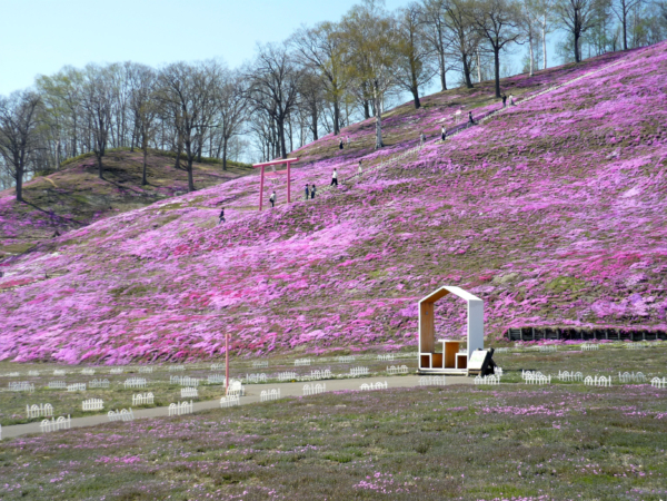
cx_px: 334
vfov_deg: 30.9
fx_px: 906
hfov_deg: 40.4
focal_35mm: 47
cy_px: 250
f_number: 3.1
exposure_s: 1/500
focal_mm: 7.8
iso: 100
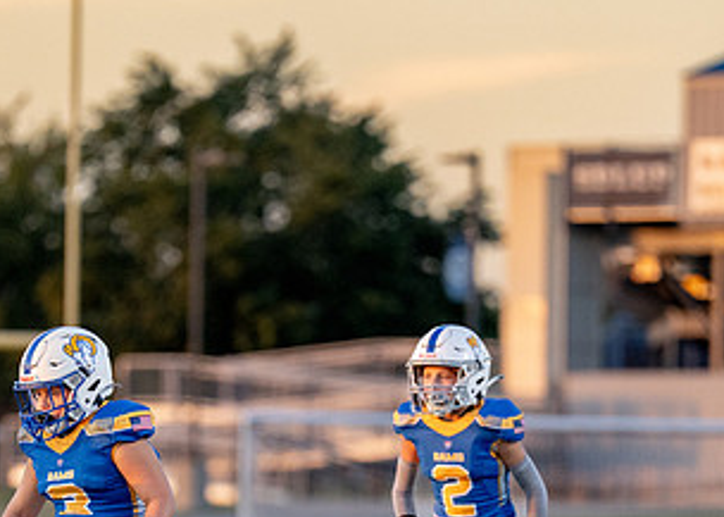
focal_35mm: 553
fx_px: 11368
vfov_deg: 2.6
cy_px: 574
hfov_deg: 3.6
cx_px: 319
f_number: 2.8
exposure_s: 1/2000
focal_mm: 200
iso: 1250
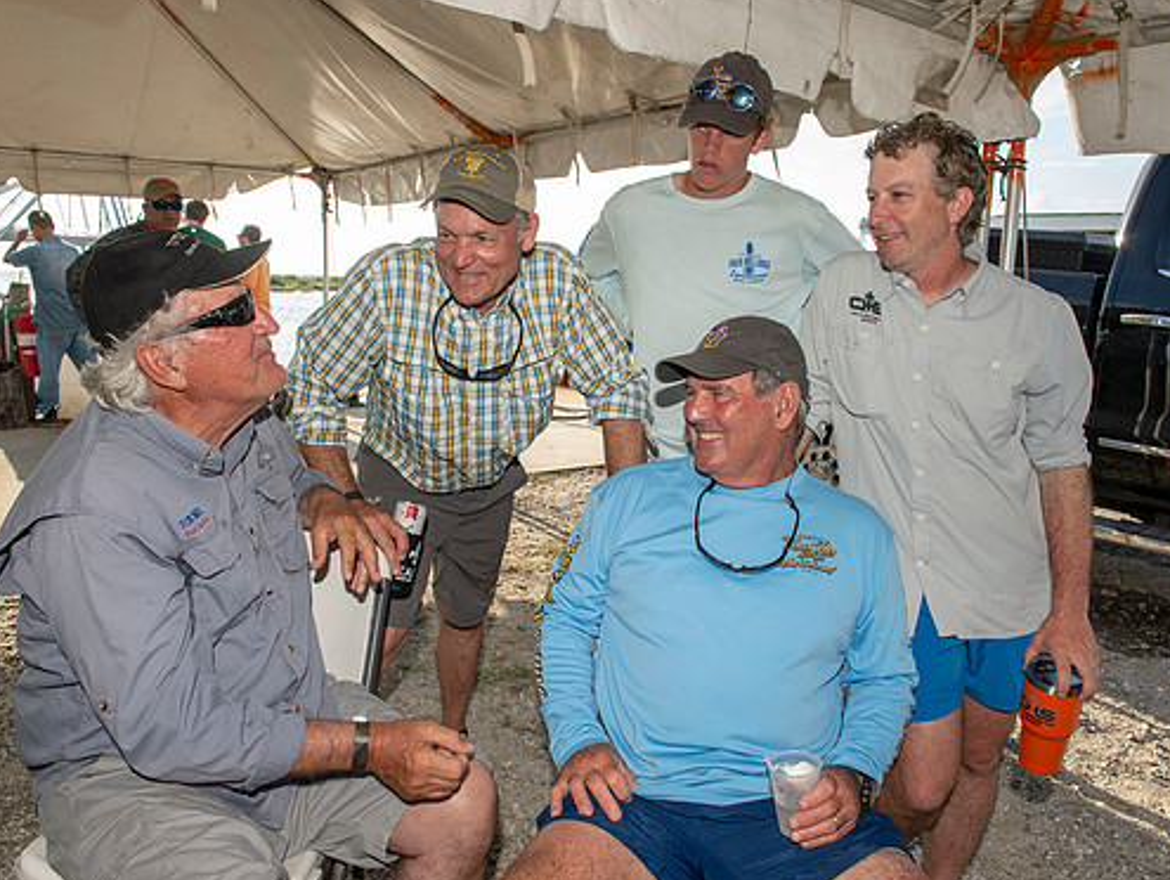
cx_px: 596
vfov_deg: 51.4
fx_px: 913
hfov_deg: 65.3
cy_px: 442
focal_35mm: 27
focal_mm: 24
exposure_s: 1/100
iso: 125
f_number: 8
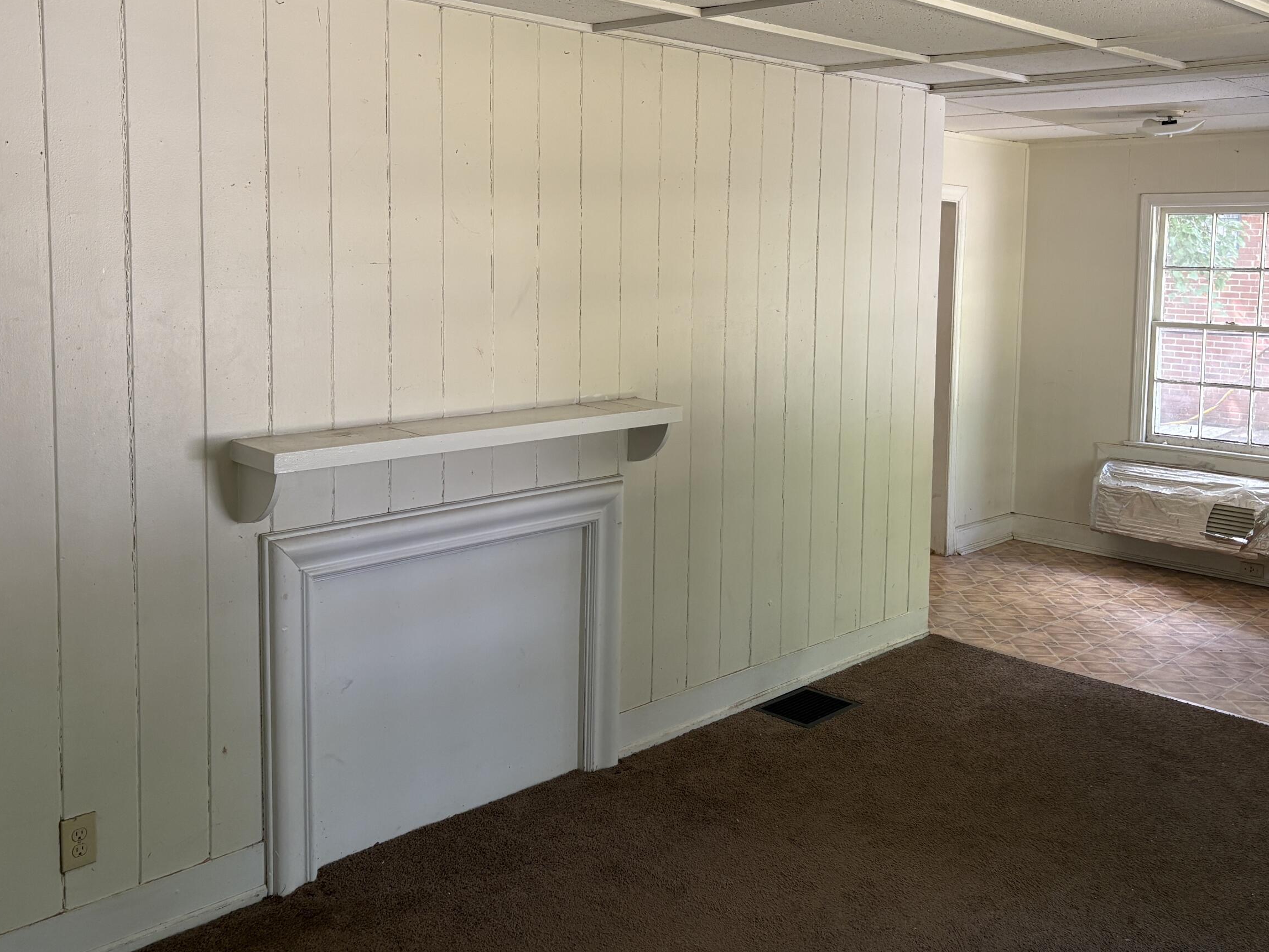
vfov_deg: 41.5
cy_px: 355
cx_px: 629
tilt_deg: -5.2
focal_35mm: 34
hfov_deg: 54.0
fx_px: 1247
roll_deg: -0.5
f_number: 1.6
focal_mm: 5.96
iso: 125
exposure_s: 1/60
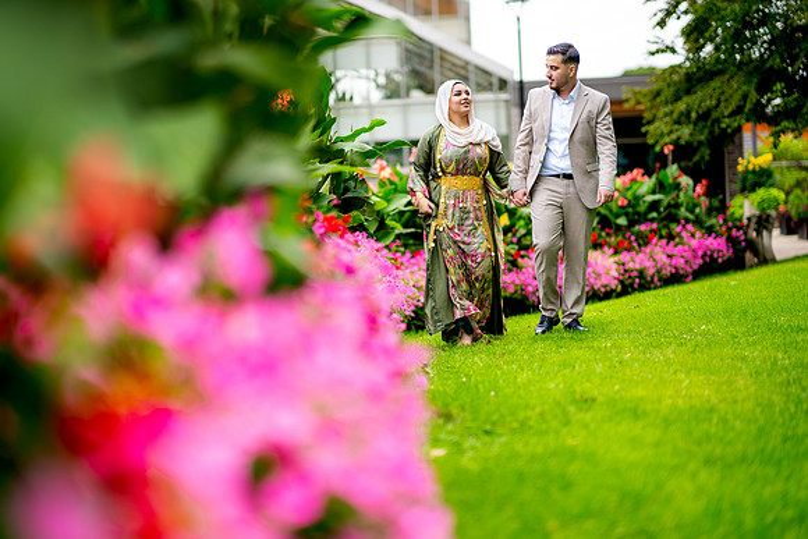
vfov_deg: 16.1
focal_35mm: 85
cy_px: 270
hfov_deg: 23.9
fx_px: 1908
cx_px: 404
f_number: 1.4
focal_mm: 85
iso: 100
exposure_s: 1/2500
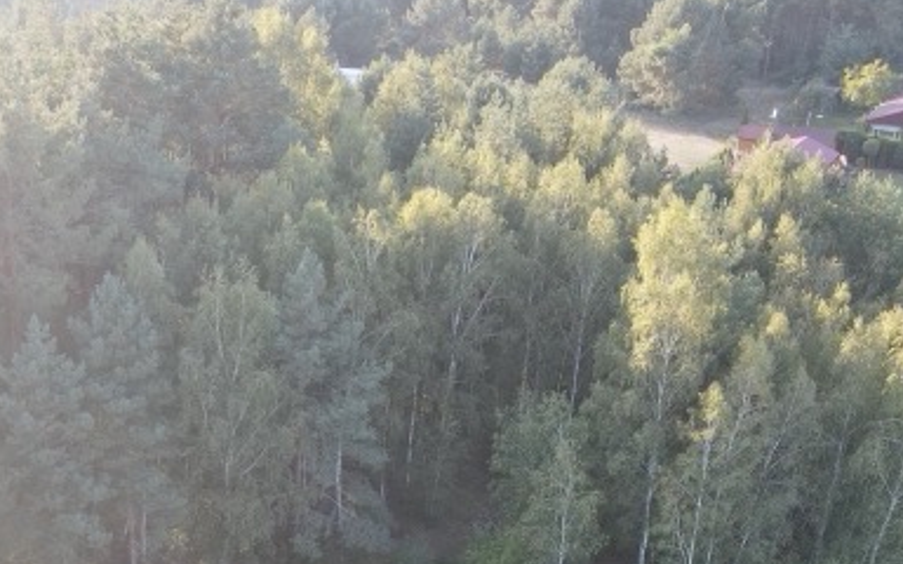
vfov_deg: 22.5
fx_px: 1304
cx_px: 277
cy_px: 679
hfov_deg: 37.6
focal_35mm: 53
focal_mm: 4.5
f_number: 2.8
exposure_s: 1/50
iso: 100
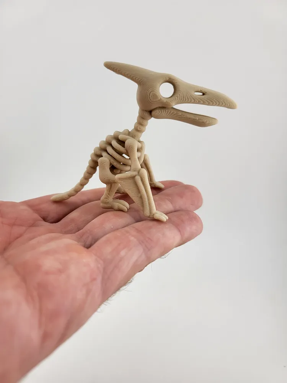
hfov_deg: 56.8
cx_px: 144
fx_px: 265
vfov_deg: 71.6
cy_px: 192
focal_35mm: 24
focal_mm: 5
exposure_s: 1/280
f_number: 1.8
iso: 64
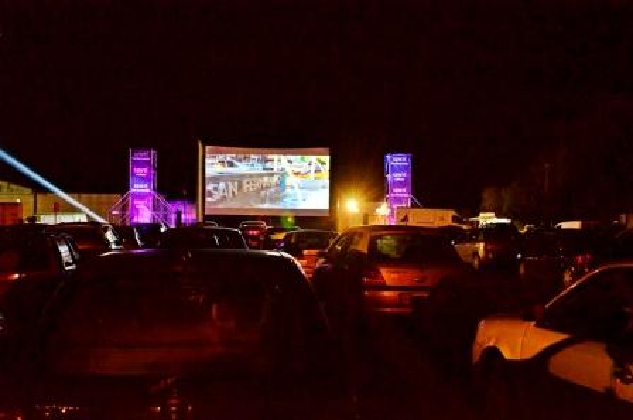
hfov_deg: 49.6
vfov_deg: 34.1
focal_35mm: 39
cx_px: 316
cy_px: 210
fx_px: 685
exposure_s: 1/20
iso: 4000
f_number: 3.8
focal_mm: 26
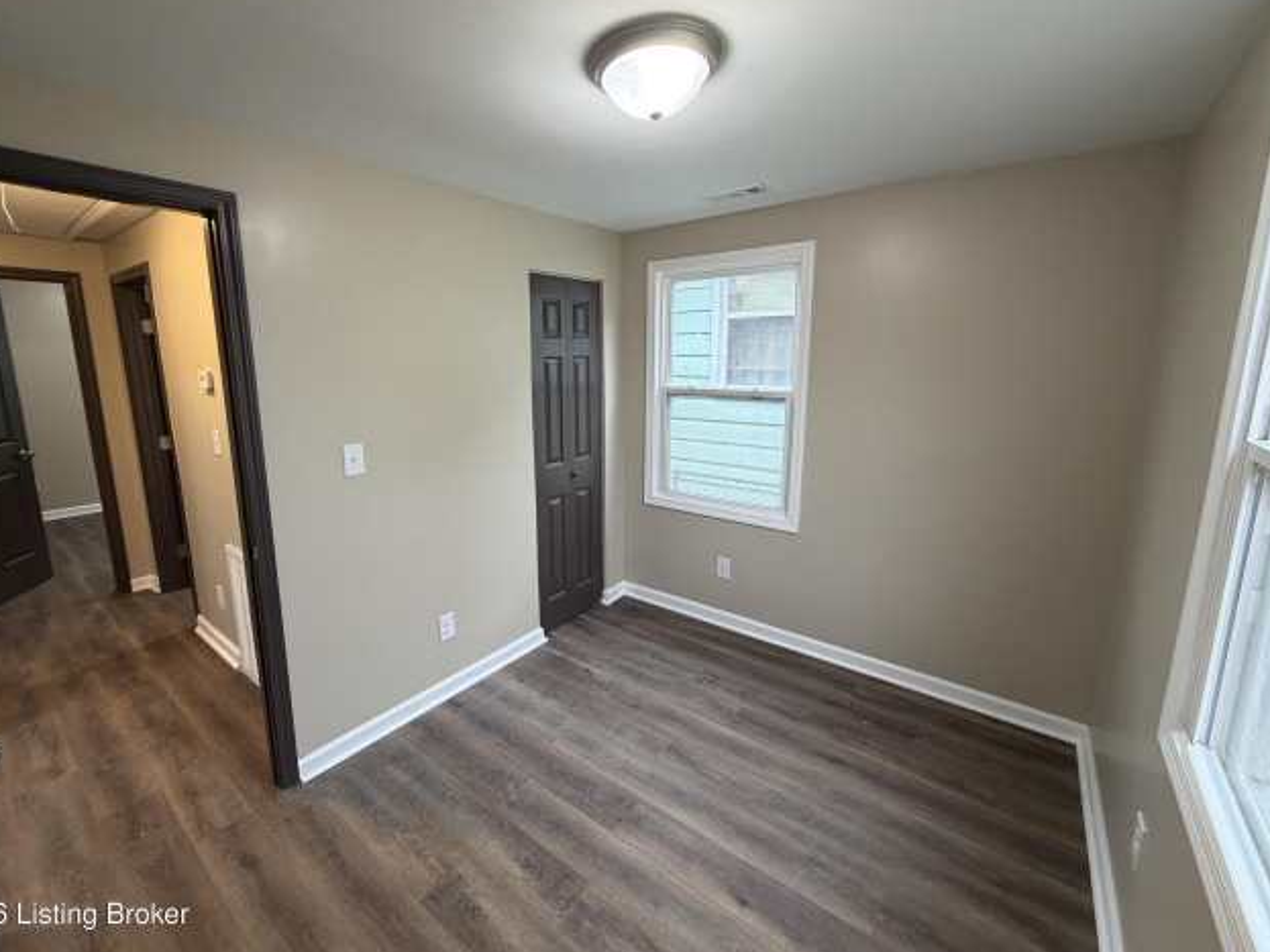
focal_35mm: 15
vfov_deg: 81.7
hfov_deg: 98.1
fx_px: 550
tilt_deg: -9.4
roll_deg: +1.2
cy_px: 451
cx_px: 600
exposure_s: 1/60
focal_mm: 2.22
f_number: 2.2
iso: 200
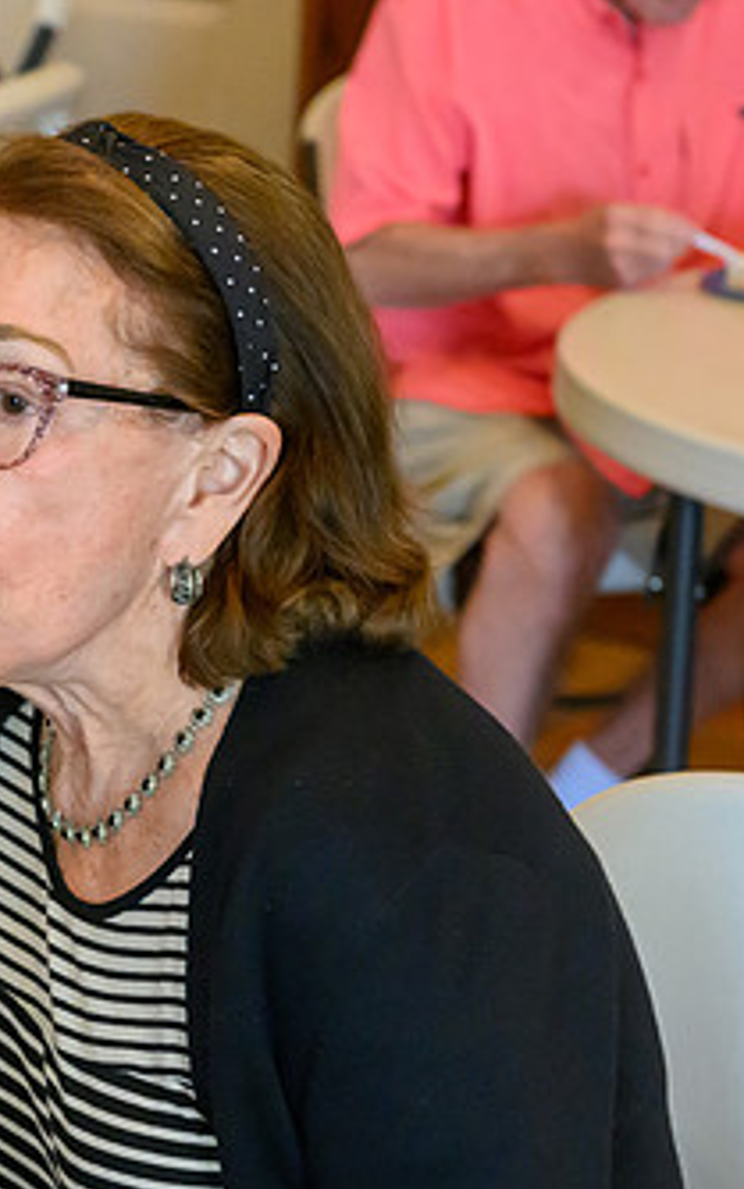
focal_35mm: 116
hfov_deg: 11.2
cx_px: 53
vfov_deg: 18.0
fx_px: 3760
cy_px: 557
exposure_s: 1/200
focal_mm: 56
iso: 11400
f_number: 4.5
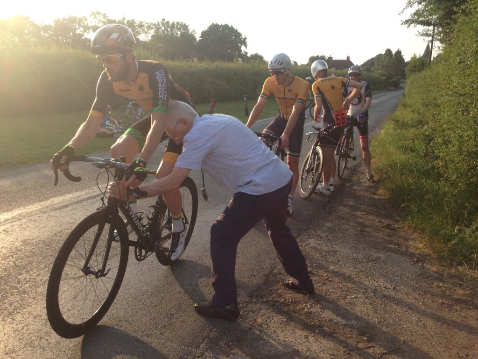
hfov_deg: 55.4
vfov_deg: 42.9
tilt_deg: -12.1
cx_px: 239
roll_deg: -0.3
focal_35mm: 33
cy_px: 180
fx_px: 456
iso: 50
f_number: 2.4
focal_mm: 4.12
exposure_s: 1/753
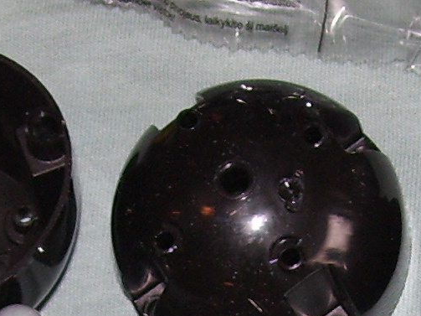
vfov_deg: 8.6
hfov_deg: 12.0
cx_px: 236
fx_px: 2006
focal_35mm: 165
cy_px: 604
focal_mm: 6
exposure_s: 1/60
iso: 80
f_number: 2.7
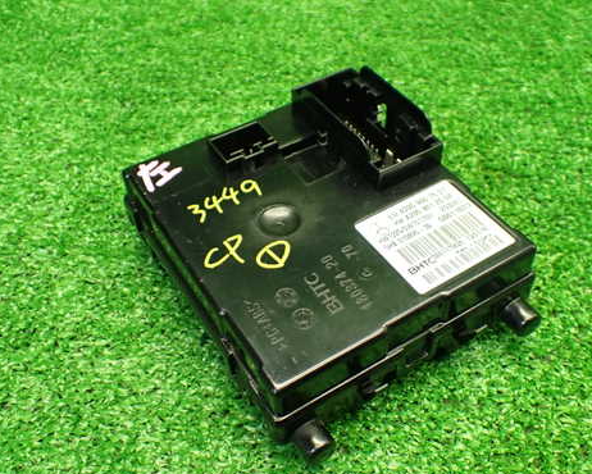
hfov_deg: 47.9
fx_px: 666
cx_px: 320
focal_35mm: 38
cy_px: 257
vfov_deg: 39.2
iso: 800
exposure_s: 1/100
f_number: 2.3
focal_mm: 5.4
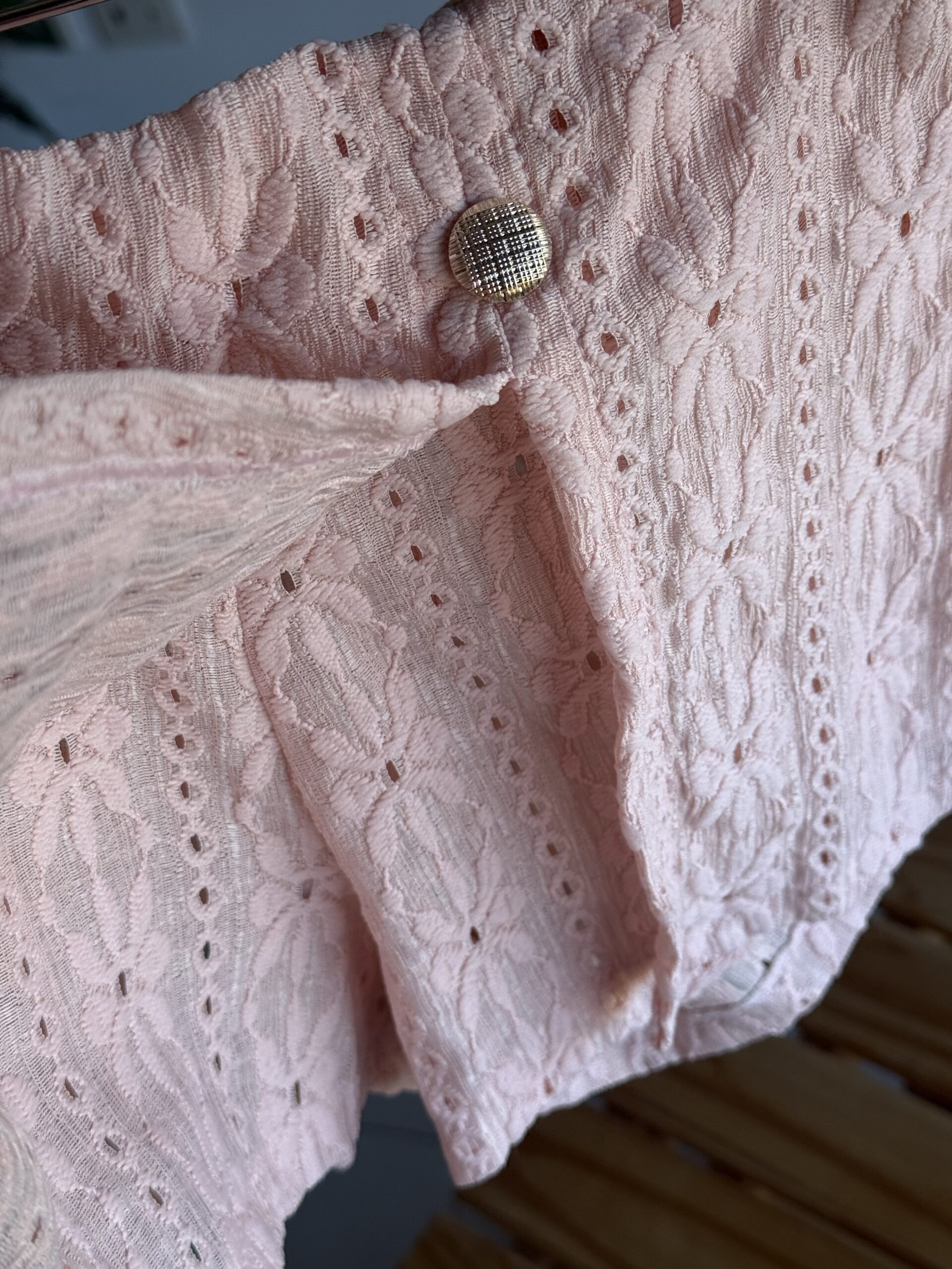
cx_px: 476
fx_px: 1760
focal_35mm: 48
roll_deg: +19.2
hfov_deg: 30.3
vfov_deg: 39.7
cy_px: 634
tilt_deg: -44.2
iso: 64
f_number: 1.78
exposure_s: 1/458
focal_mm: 6.76
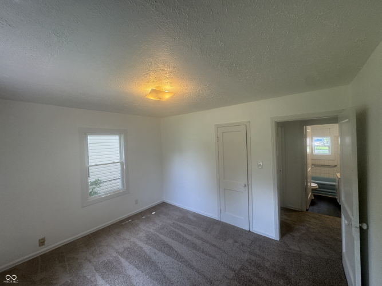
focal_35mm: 14
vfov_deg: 85.7
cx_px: 191
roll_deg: +2.3
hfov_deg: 102.1
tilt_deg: -0.4
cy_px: 143
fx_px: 154
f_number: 2.2
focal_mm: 2.22
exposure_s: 1/120
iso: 64
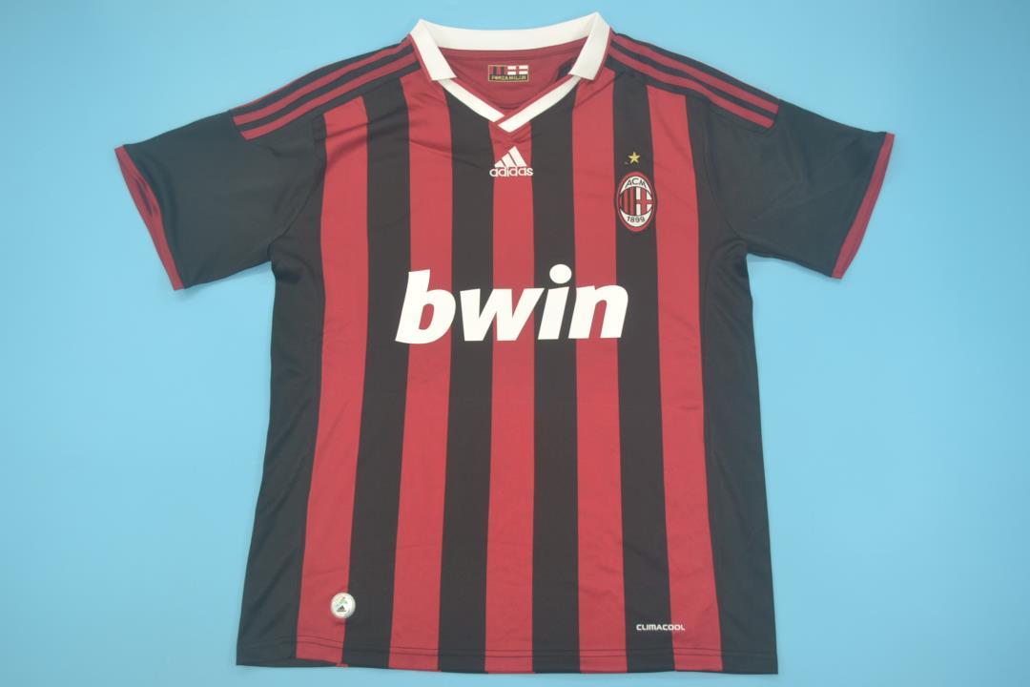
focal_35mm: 33
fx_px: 944
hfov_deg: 57.2
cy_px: 344
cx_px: 515
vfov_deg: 40.0
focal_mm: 22
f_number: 4
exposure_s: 1/80
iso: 200
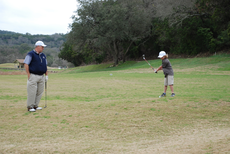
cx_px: 115
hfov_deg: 21.9
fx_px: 595
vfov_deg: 14.7
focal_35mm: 93
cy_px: 77
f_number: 5.3
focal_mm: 62
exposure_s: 1/200
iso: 200
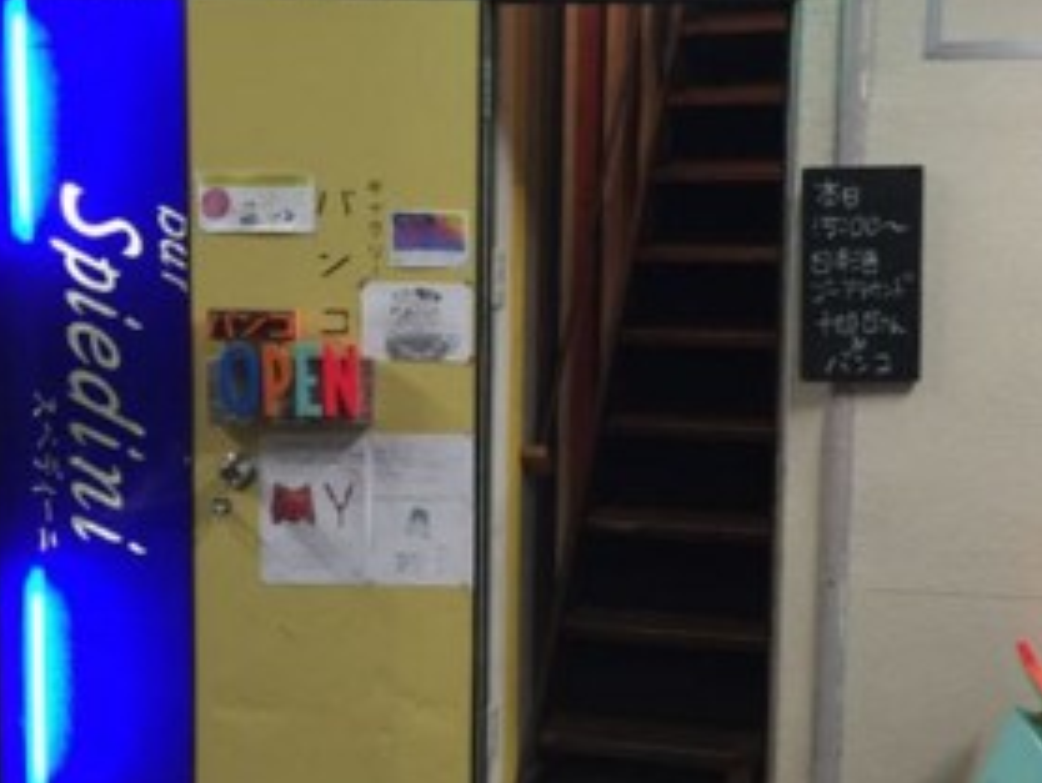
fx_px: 1416
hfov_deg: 40.4
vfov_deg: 30.9
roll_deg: -2.1
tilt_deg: -6.4
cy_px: 401
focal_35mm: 47
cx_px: 570
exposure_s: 1/4
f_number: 2.2
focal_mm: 4.15
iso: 80
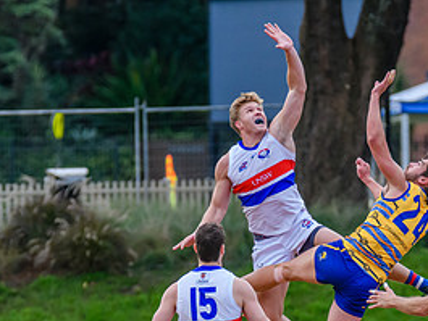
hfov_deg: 2.0
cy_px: 314
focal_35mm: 986
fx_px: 12197
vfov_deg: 1.5
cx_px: 325
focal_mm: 360
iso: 2500
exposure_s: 1/1600
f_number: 6
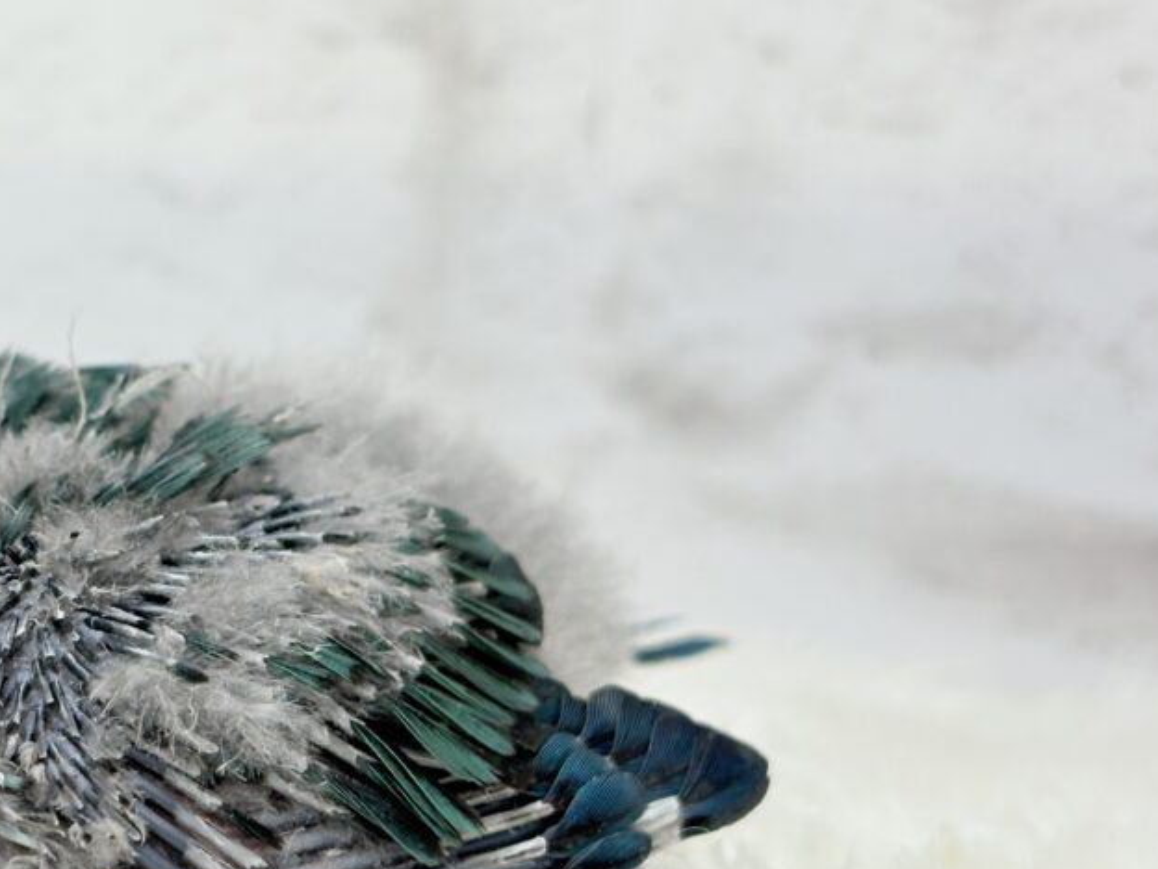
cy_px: 479
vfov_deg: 14.8
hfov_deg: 19.3
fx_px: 3345
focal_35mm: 100
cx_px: 128
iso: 40
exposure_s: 1/50
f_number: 1.6
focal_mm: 5.96
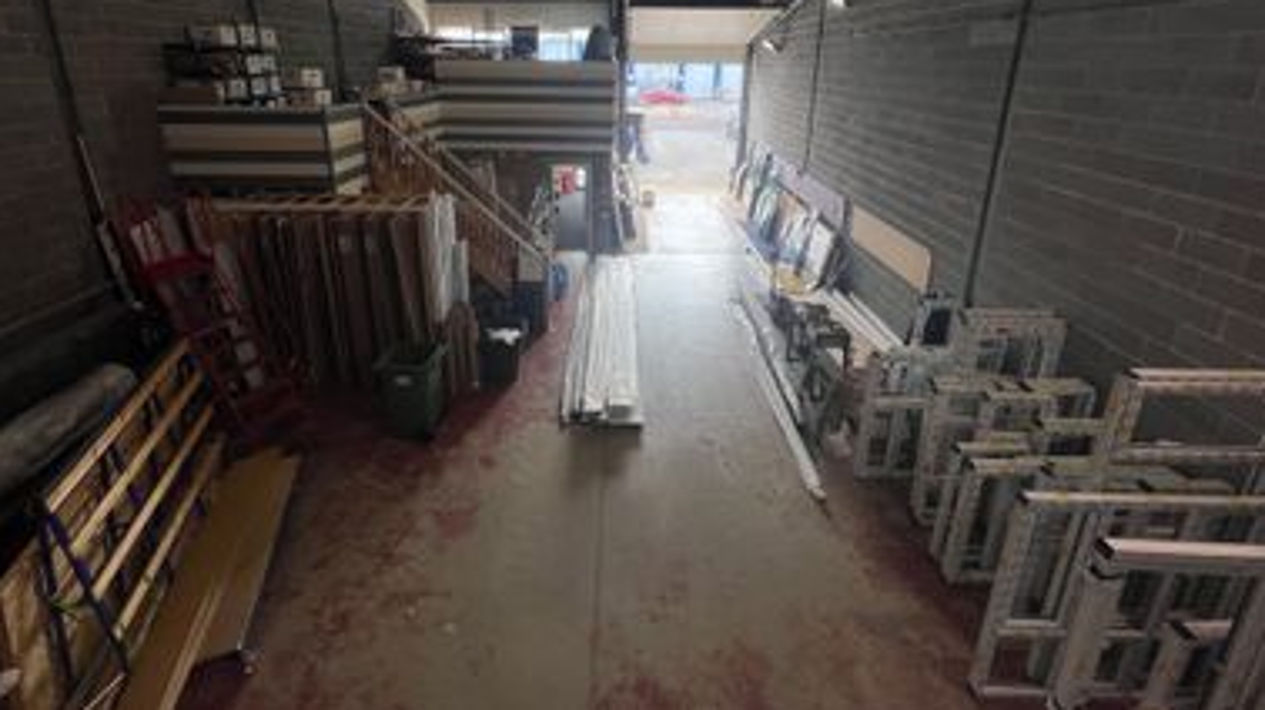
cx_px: 612
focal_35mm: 15
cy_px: 214
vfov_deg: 67.6
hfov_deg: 103.0
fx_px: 503
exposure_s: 1/100
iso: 32
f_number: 1.8
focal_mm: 1.57
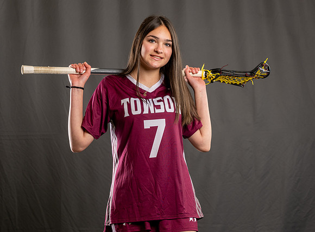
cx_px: 163
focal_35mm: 121
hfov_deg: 16.3
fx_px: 1098
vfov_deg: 12.1
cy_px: 144
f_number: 4.5
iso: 250
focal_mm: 79
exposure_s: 1/200
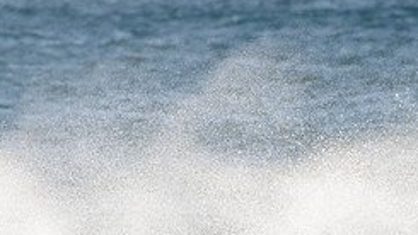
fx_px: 16609
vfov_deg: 0.8
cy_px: 241
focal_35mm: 1498
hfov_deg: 1.4
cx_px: 372
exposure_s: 1/1250
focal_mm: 500
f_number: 5.6
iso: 125
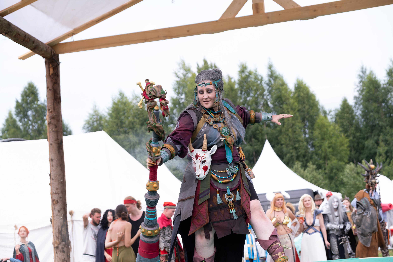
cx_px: 194
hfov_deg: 24.2
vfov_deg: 16.3
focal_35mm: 84
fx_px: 917
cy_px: 130
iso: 320
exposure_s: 1/1000
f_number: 3.6
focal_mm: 55
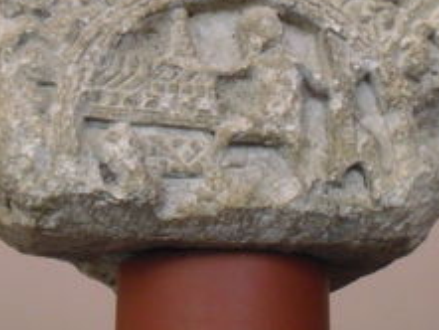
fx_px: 1079
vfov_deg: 17.3
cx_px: 232
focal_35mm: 85
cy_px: 93
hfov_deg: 23.0
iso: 400
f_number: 3.4
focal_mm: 7.91
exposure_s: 1/25
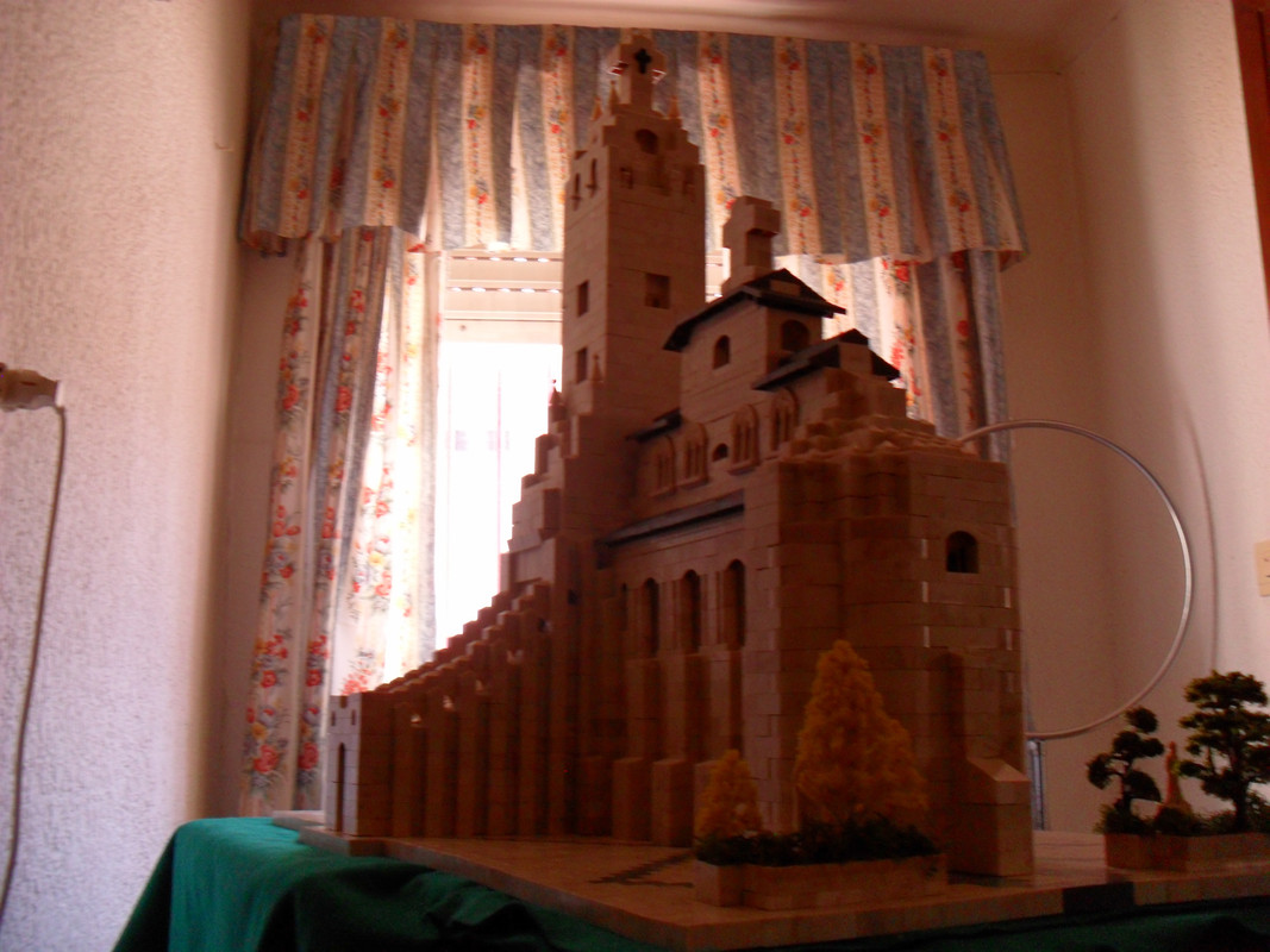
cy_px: 476
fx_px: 1284
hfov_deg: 52.6
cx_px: 635
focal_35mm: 35
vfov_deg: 40.7
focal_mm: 6.3
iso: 200
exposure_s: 1/45
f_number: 3
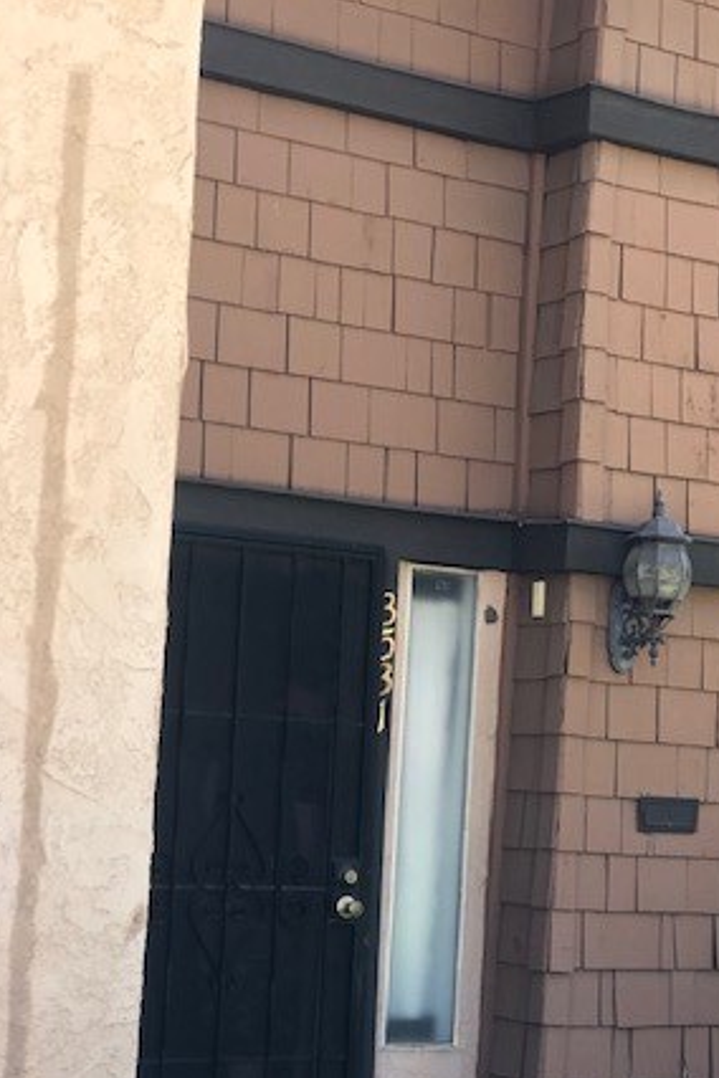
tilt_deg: +2.6
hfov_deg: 15.2
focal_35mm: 89
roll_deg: -3.1
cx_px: 592
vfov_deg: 22.8
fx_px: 2666
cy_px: 666
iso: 25
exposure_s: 1/60
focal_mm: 6.6
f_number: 2.8
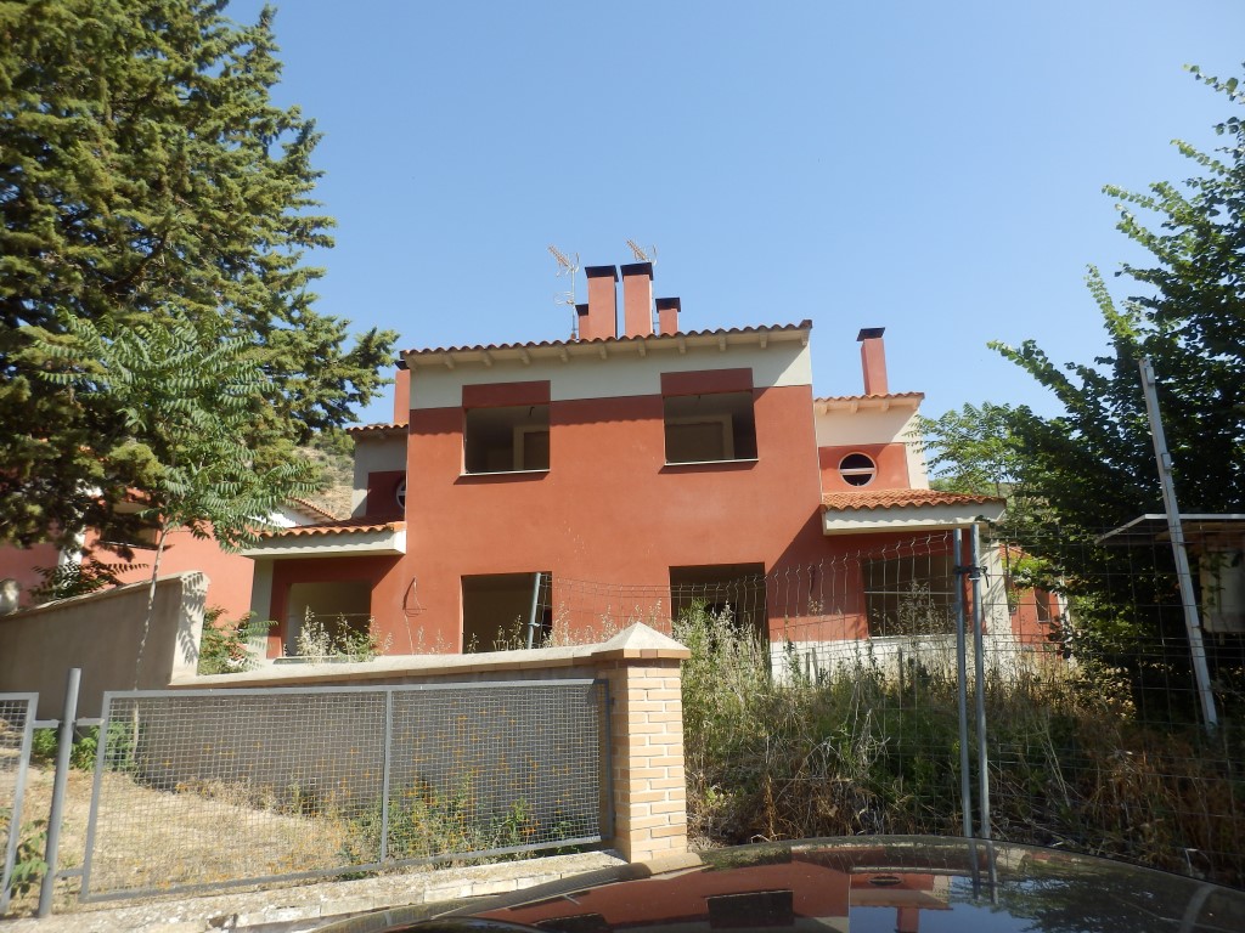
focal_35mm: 24
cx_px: 622
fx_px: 863
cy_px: 466
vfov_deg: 56.8
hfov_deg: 71.6
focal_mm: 4.2
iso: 80
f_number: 3
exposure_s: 1/640
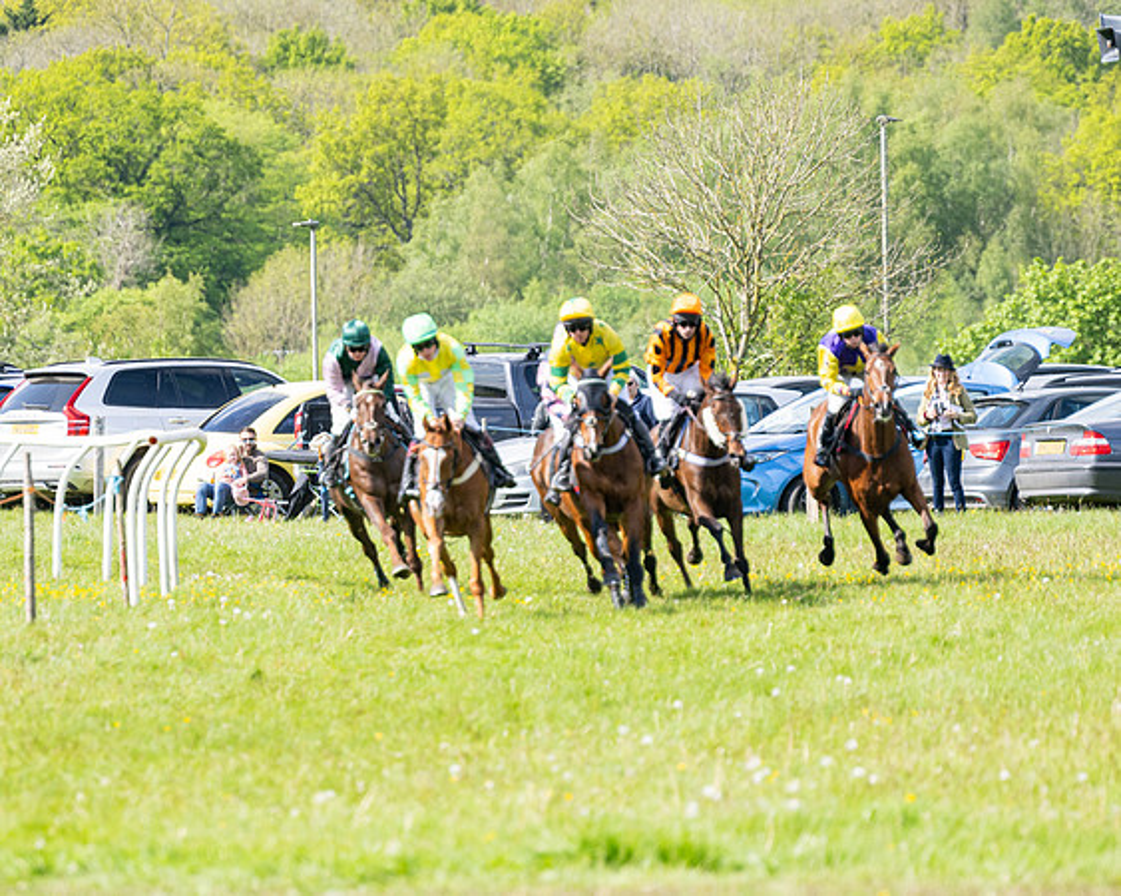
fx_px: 14573
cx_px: 560
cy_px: 448
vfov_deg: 3.5
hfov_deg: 4.4
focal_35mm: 439
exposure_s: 1/1000
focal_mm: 260
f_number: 4
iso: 200
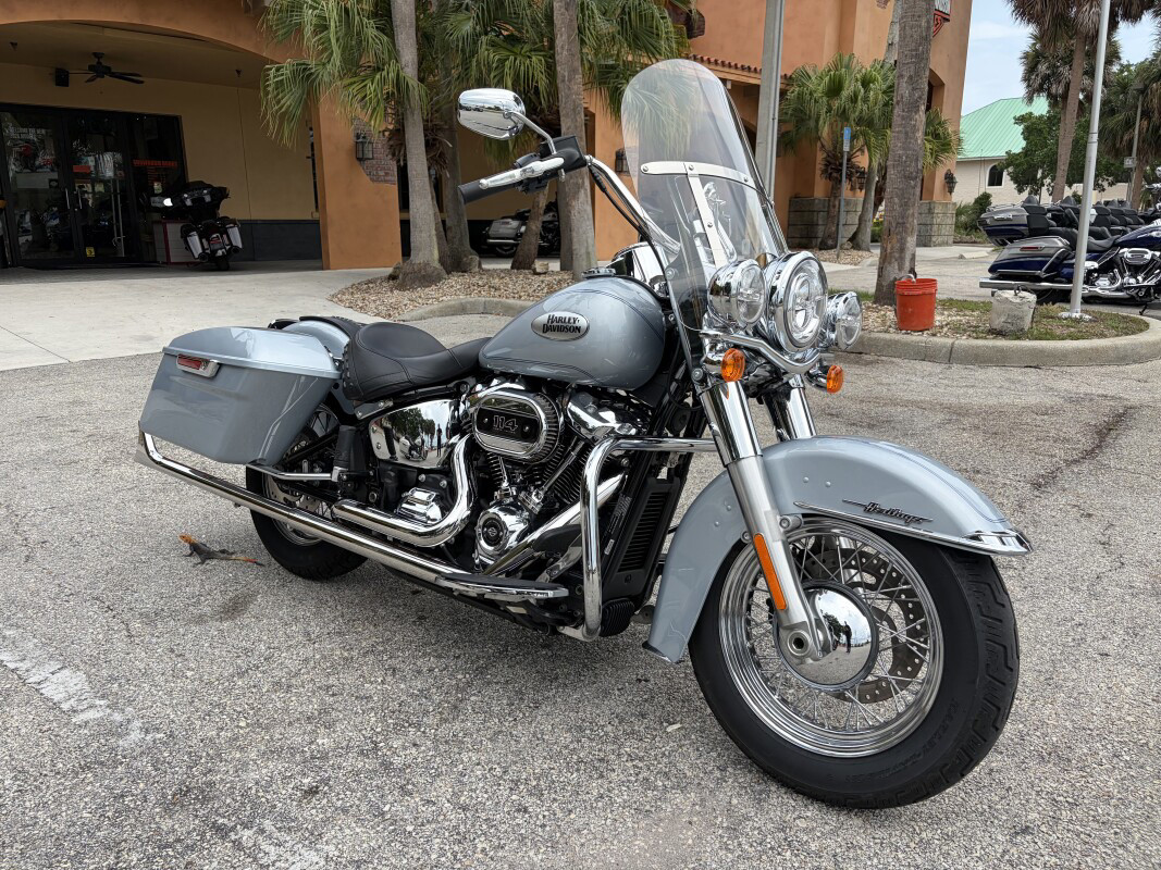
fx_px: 872
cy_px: 435
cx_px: 580
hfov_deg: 67.3
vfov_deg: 53.1
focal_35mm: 26
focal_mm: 5.96
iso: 50
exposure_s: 1/1337
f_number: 1.6
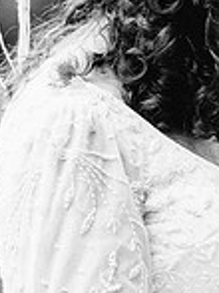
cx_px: 486
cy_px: 79
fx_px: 3877
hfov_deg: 3.2
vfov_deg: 4.3
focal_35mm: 459
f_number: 3.2
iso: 500
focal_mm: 120
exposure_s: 1/250
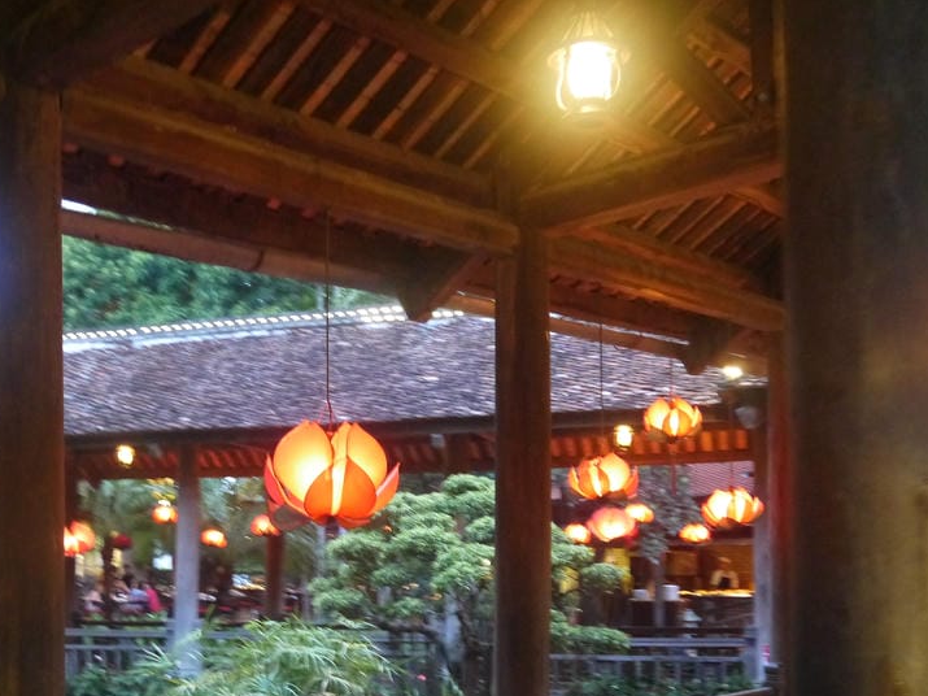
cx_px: 323
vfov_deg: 30.2
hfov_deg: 40.0
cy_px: 540
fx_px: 1260
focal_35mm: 47
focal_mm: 14
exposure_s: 1/20
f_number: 3.5
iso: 1600
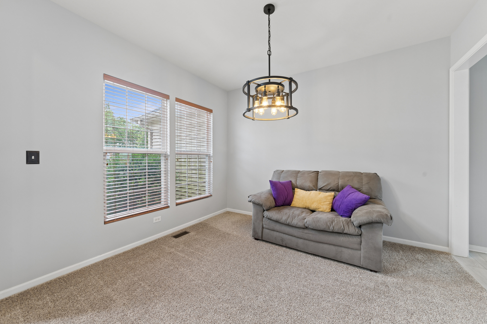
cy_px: 162
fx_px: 162
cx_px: 244
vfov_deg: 90.0
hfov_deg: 112.6
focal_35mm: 12
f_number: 10
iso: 160
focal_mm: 12
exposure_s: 1/13
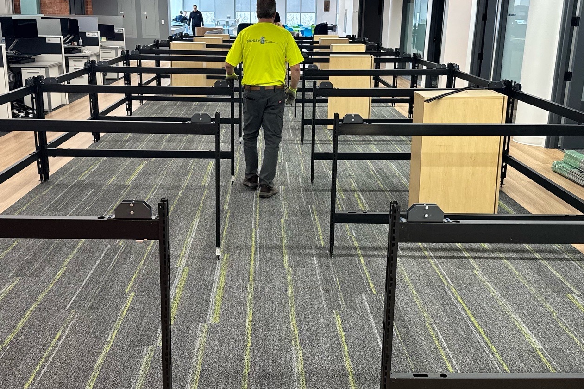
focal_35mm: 38
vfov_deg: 35.0
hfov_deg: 50.7
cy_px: 168
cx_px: 275
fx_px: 616
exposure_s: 1/120
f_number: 1.78
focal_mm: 6.76
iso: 200
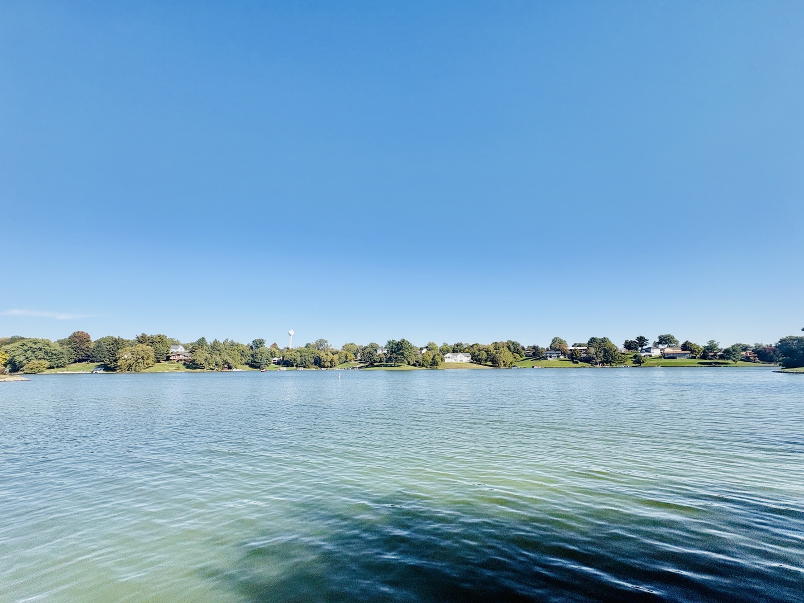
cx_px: 402
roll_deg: +1.1
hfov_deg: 102.1
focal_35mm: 14
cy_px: 302
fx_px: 325
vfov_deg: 85.7
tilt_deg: +11.0
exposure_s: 1/2208
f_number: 2.2
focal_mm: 2.22
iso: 50
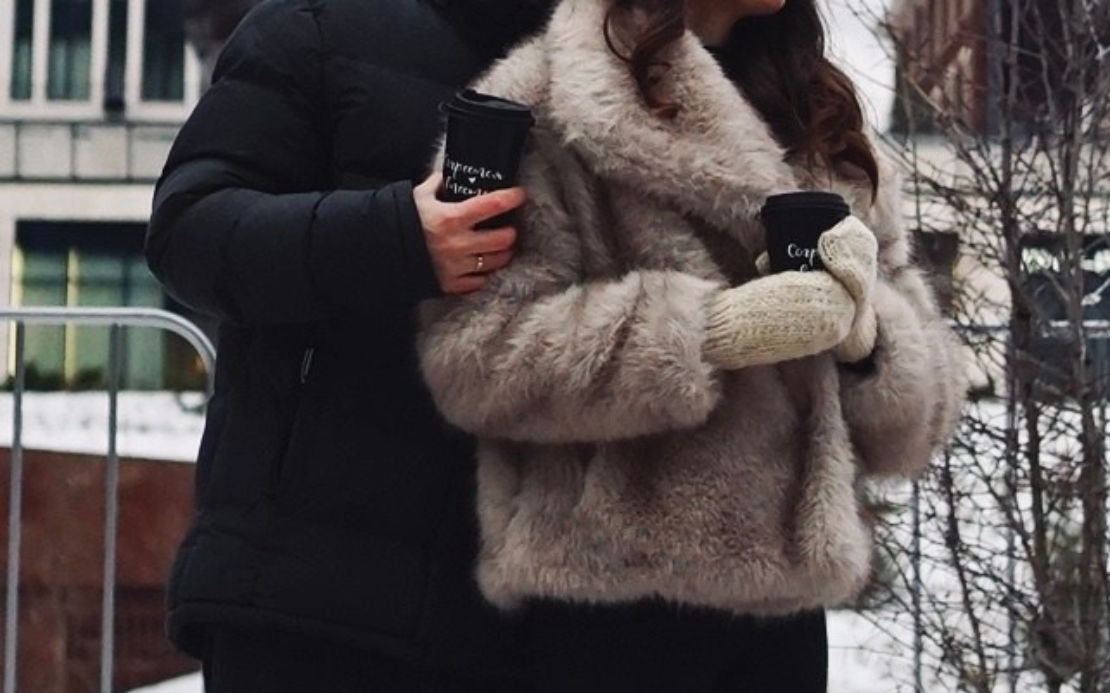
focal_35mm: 167
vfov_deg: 7.7
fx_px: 5051
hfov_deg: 12.5
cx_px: 913
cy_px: -263
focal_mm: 35
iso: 1250
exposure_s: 1/2500
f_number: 2.8
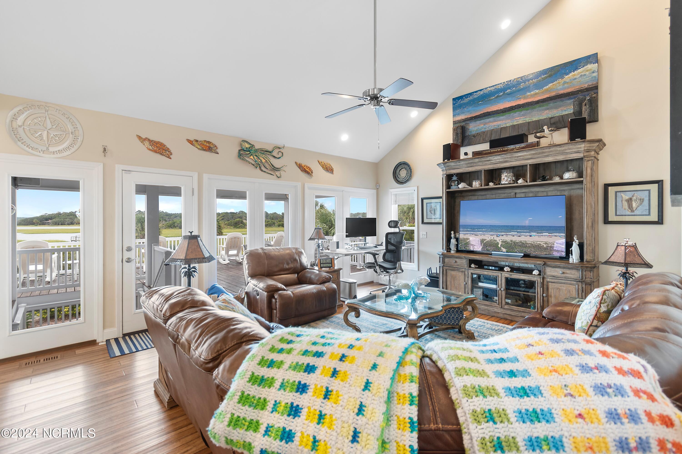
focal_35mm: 15
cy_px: 227
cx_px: 341
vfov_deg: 77.3
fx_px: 284
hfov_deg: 100.4
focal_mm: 10
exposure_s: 1/3
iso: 100
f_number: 4.5
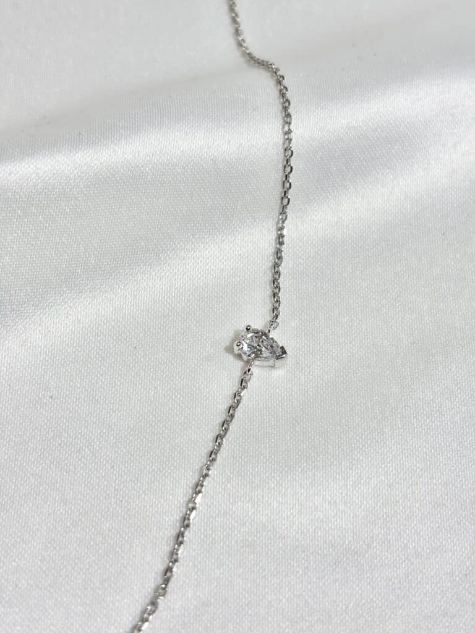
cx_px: 238
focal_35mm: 52
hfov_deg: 28.0
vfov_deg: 36.8
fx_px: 951
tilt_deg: -53.8
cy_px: 316
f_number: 1.6
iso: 32
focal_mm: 5.96
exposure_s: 1/394
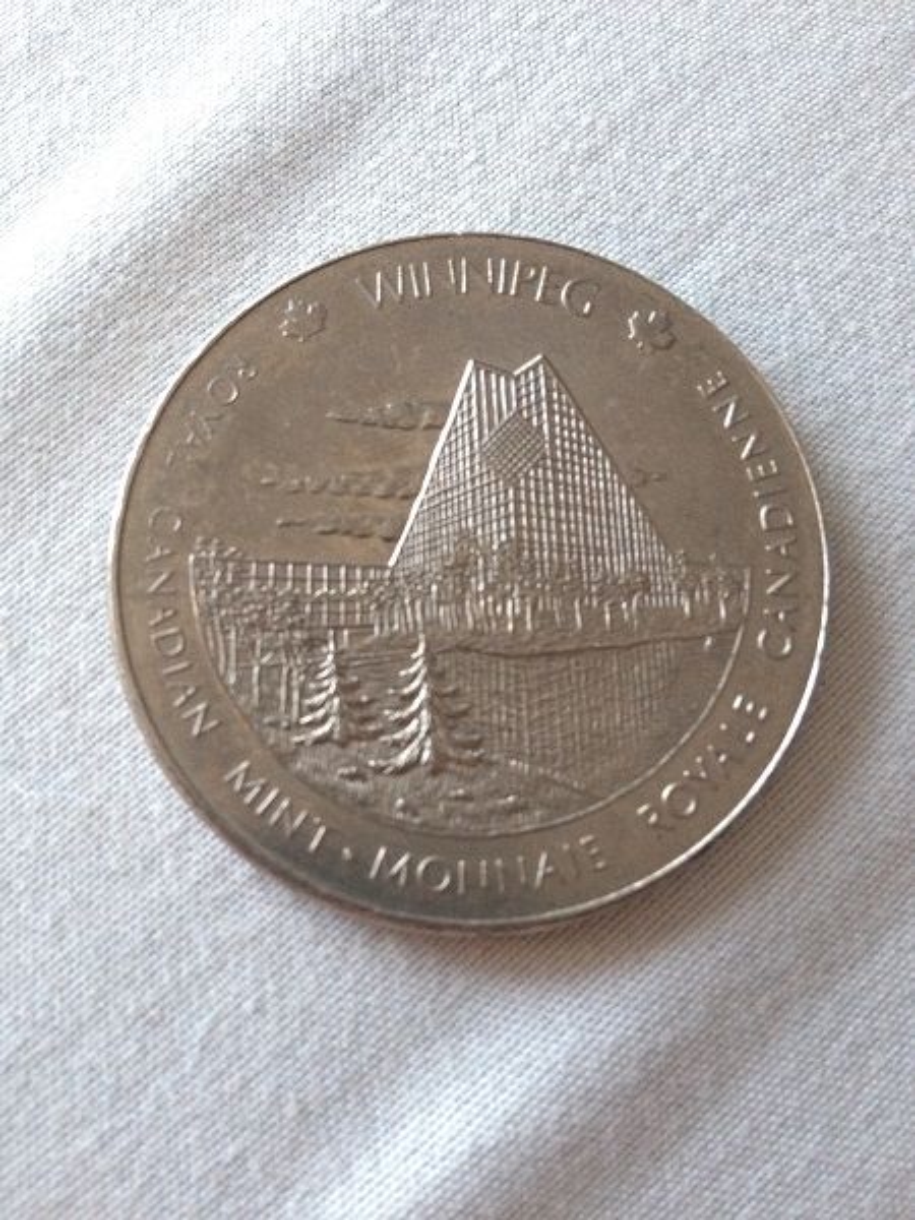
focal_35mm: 35
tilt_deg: -71.5
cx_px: 458
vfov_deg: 52.6
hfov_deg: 40.7
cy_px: 610
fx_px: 1234
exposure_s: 1/20
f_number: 2.4
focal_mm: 4.28
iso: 250
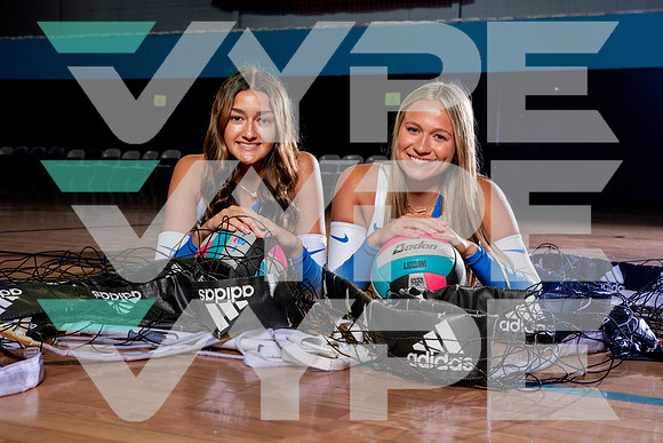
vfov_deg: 25.6
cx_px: 332
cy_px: 222
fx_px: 973
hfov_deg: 37.6
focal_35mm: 53
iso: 500
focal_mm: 50
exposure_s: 1/200
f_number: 7.1
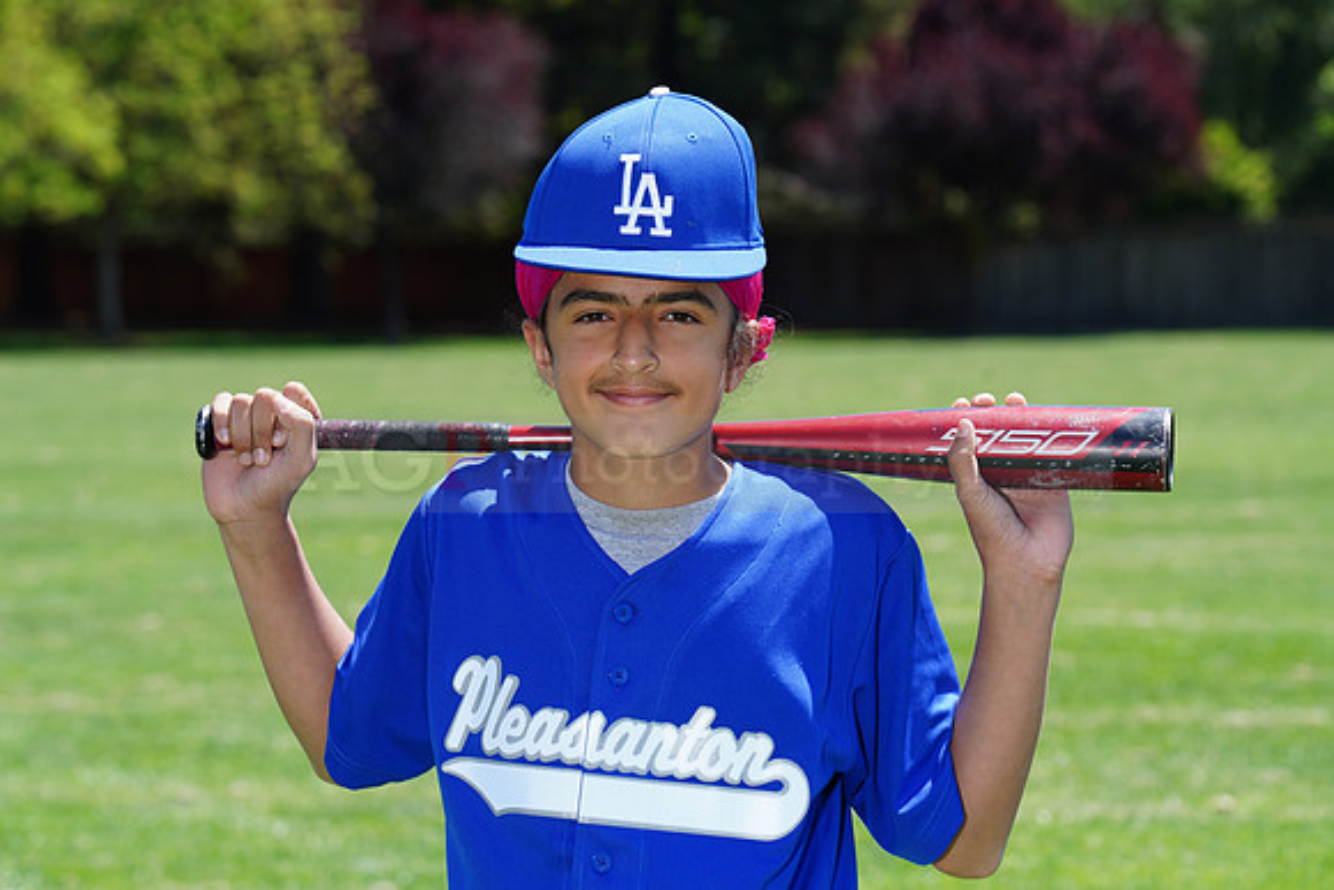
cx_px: 667
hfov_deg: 12.4
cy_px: 445
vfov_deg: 8.3
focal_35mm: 165
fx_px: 6115
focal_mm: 165
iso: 200
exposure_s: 1/200
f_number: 9
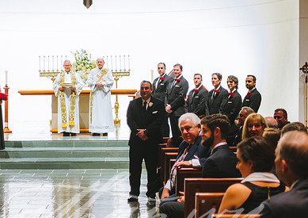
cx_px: 115
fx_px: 750
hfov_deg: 23.2
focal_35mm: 86
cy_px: 107
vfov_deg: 16.5
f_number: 2.8
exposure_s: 1/160
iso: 4000
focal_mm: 52
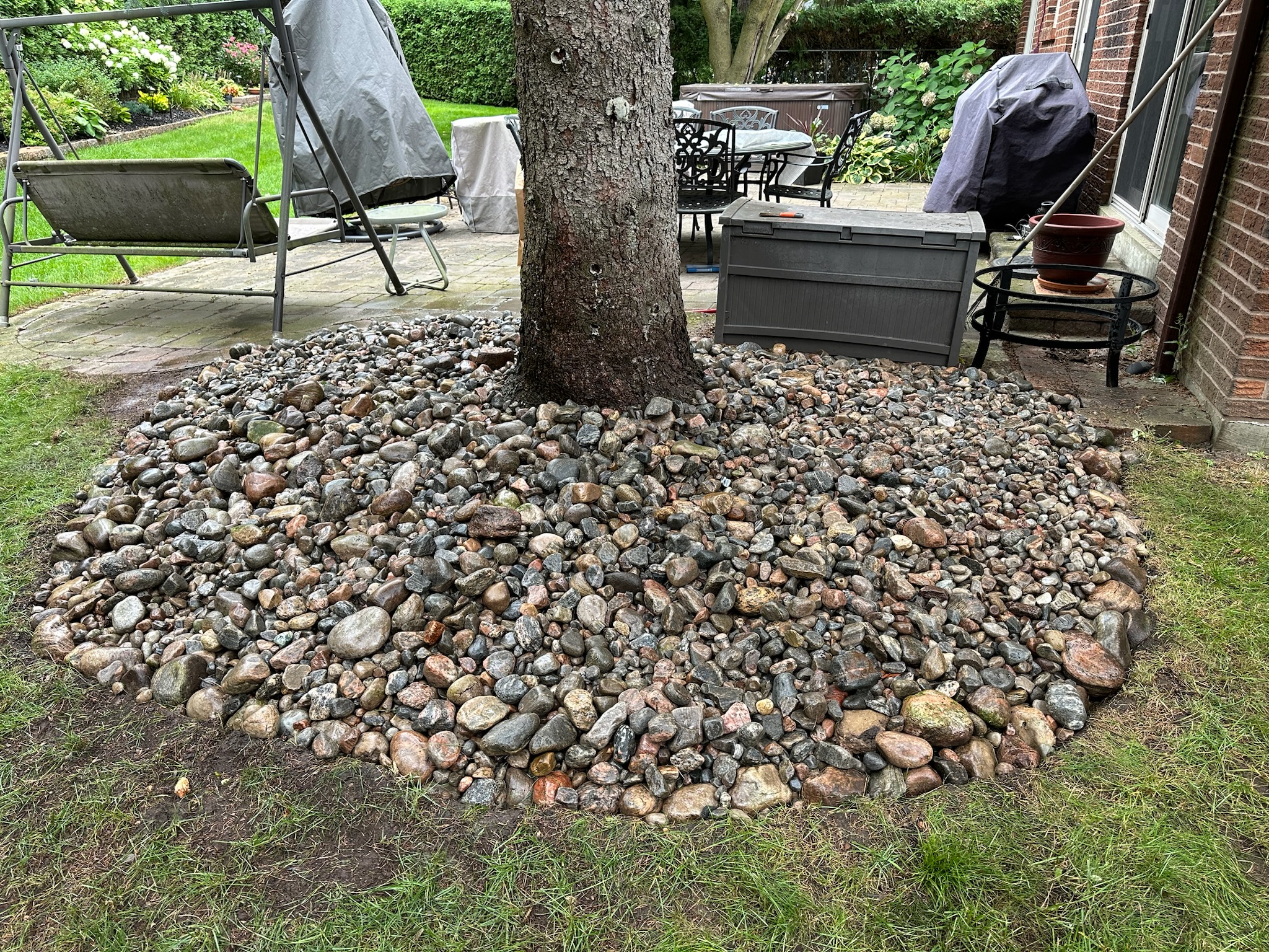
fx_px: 880
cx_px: 634
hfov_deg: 71.6
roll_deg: +0.5
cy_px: 476
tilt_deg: -23.9
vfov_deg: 56.8
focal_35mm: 24
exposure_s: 1/121
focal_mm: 6.86
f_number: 1.78
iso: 100
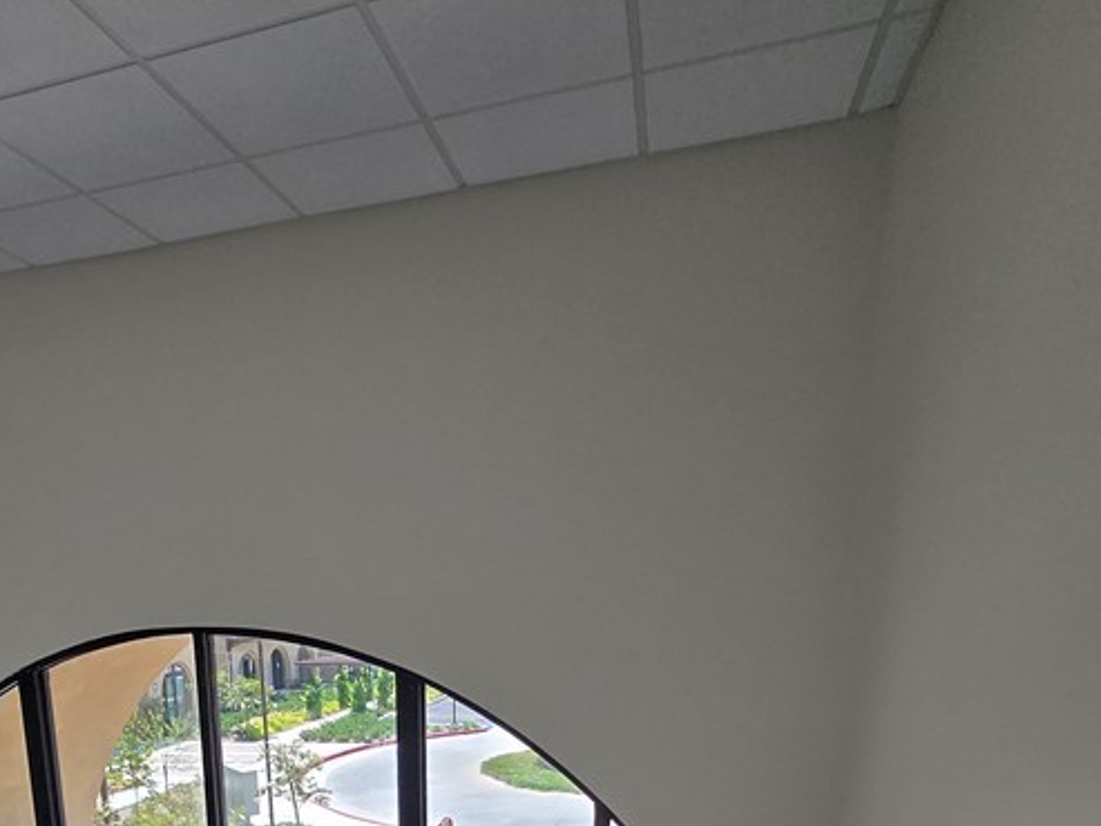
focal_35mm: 27
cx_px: 355
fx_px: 859
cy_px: 826
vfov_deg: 43.9
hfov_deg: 63.4
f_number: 2.2
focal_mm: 1.7
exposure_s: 1/719
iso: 40
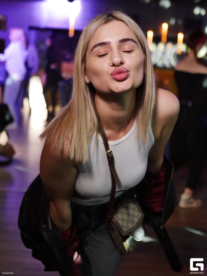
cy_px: 138
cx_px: 104
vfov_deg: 37.5
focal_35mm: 51
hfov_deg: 28.6
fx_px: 407
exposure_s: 1/100
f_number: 1.7
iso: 1600
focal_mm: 25
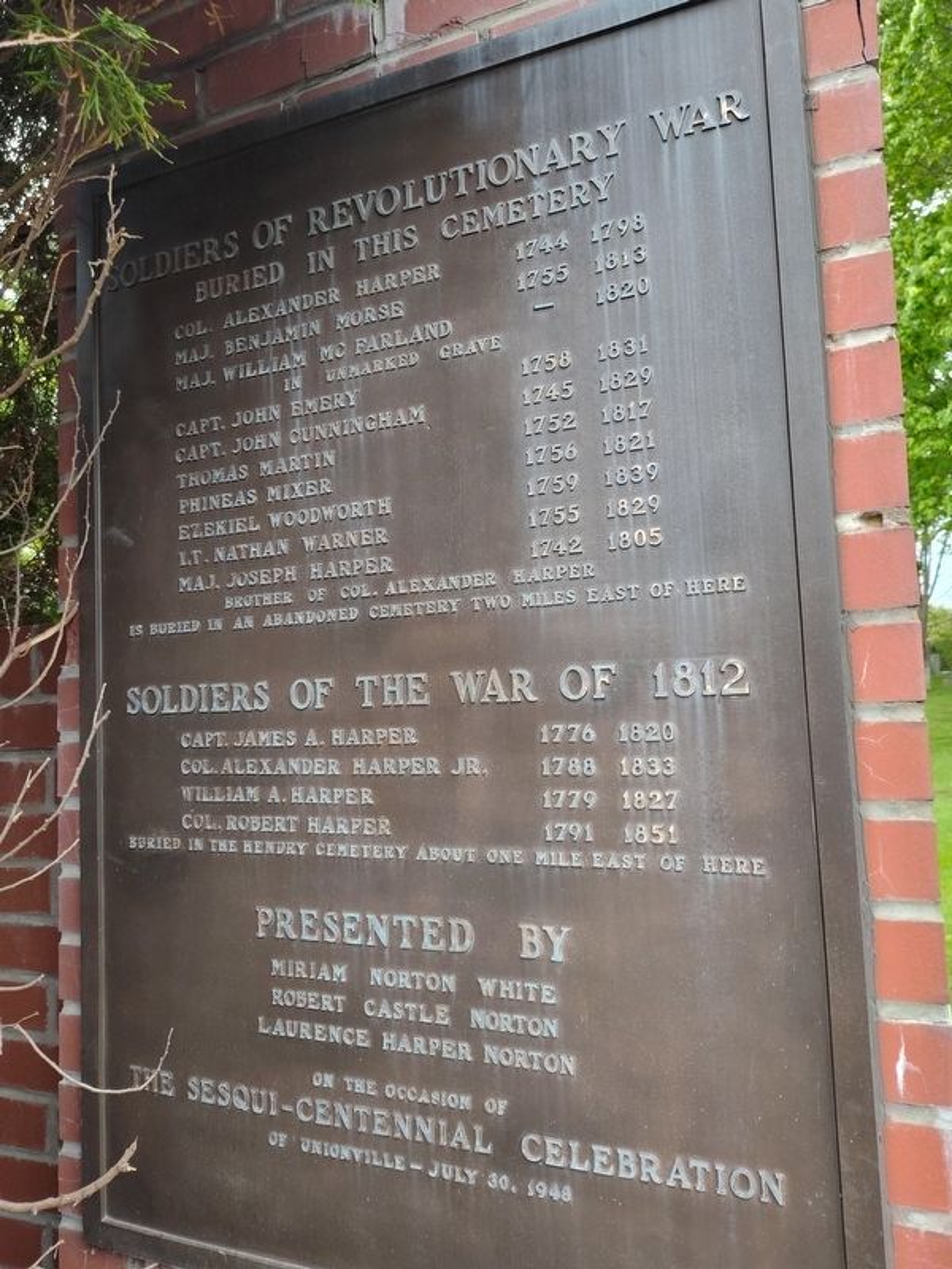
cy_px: 634
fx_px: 843
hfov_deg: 58.9
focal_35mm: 23
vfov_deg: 73.9
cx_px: 476
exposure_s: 1/120
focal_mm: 5.56
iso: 205
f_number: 1.8
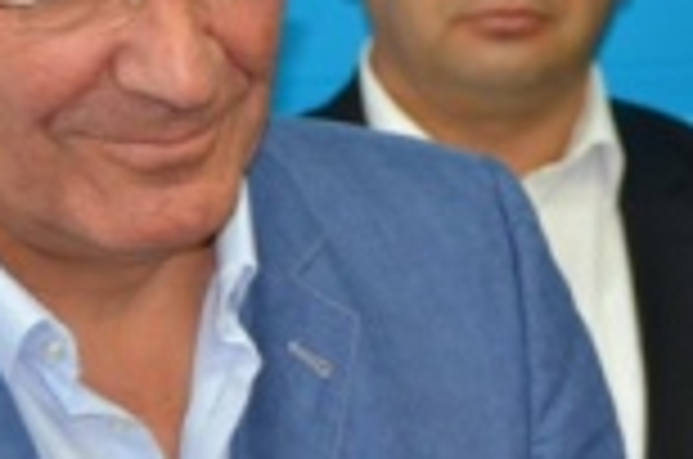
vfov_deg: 5.2
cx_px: 855
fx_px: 5014
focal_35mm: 261
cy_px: -52
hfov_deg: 7.8
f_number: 5
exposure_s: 1/60
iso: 800
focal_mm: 60
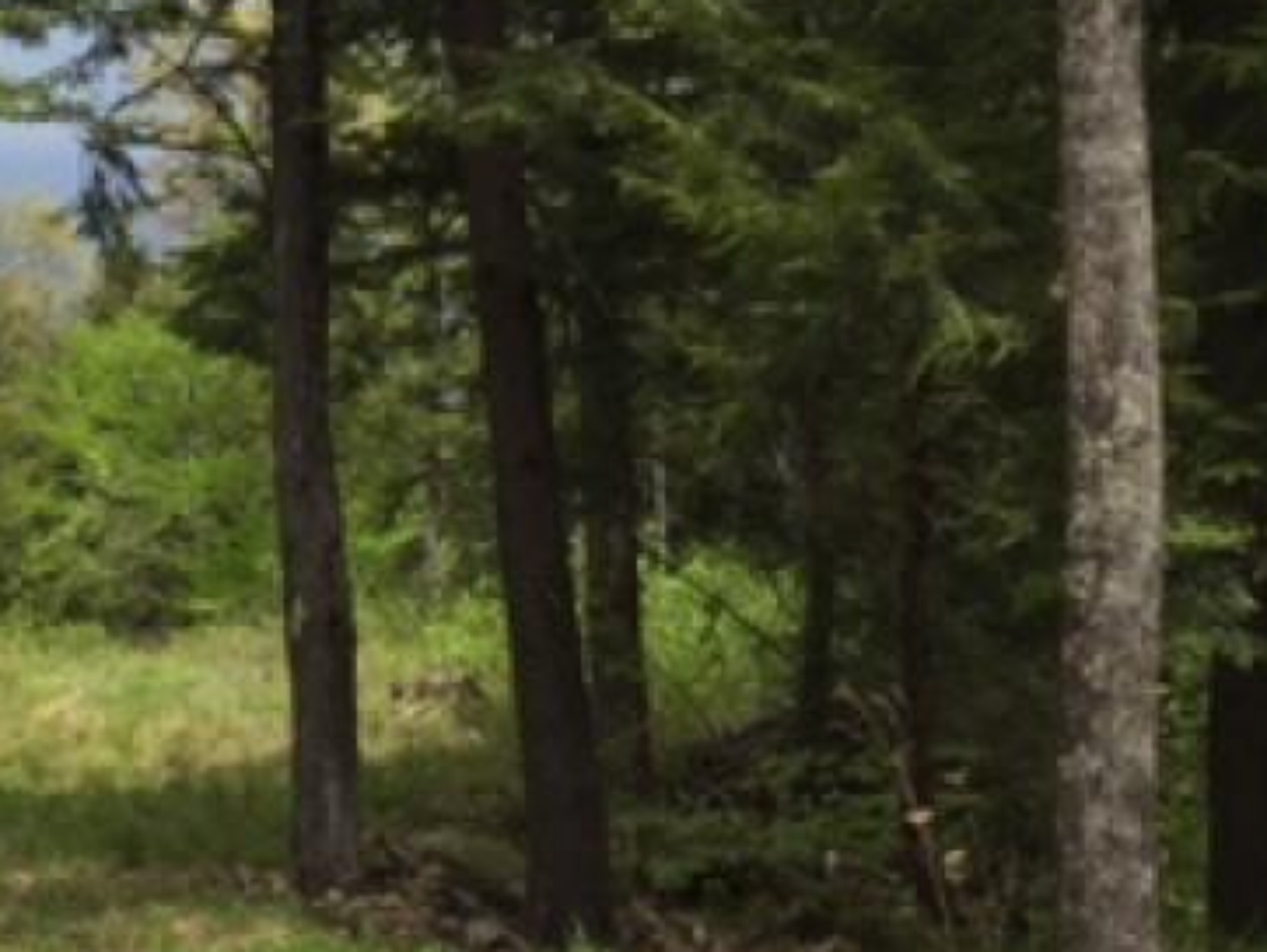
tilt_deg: +12.1
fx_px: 3003
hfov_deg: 22.8
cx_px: -35
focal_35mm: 82
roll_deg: +1.8
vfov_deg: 17.6
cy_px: 10
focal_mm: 4.15
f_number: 2.2
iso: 32
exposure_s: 1/2639
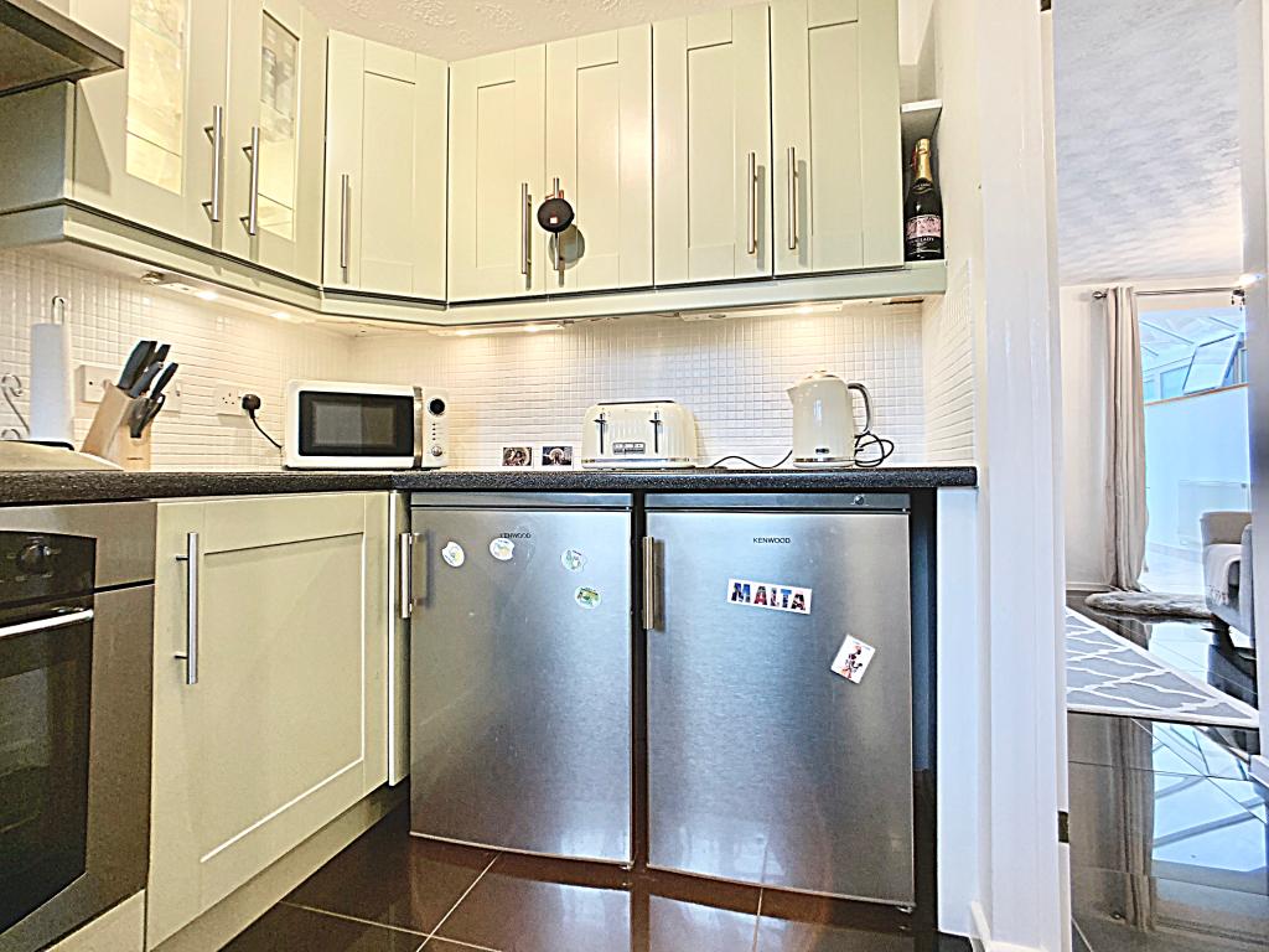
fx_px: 953
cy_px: 476
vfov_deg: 53.1
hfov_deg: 67.3
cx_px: 634
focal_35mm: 26
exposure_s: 1/50
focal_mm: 4.25
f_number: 1.8
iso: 160
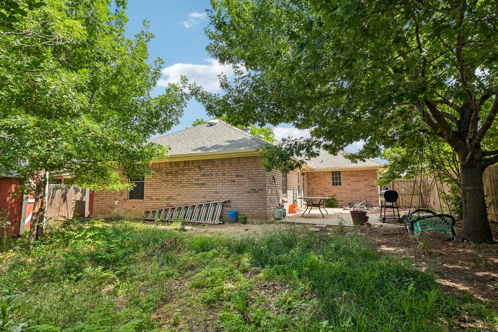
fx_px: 263
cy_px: 166
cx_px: 249
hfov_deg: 86.9
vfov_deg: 64.5
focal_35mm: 19
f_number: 8
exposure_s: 1/250
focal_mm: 19
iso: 400
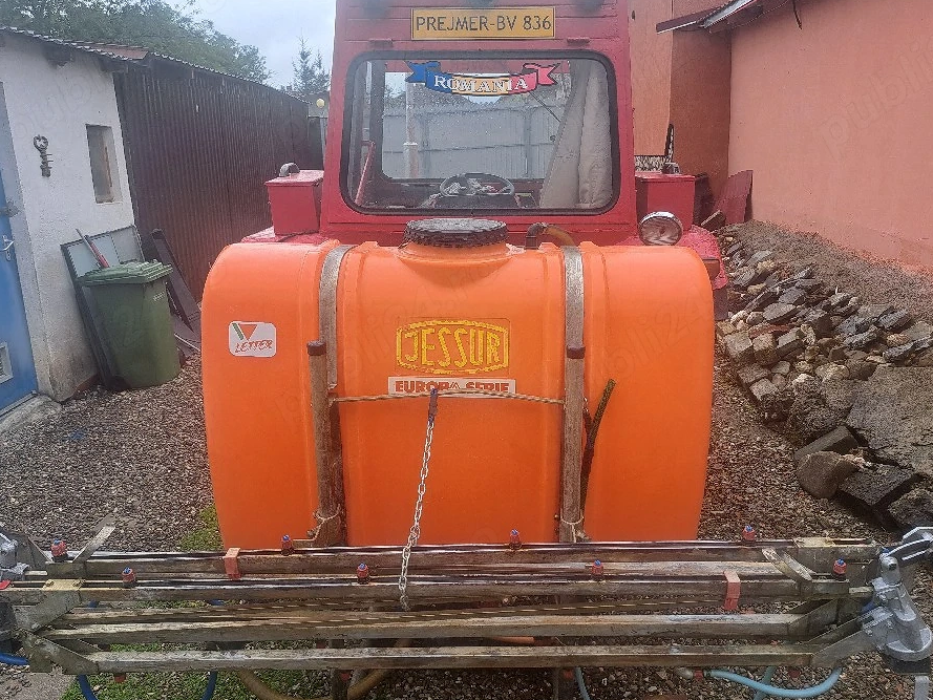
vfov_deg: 51.4
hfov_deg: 65.3
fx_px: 728
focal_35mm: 27
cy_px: 345
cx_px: 455
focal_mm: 5.23
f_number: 1.8
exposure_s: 1/213
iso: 50
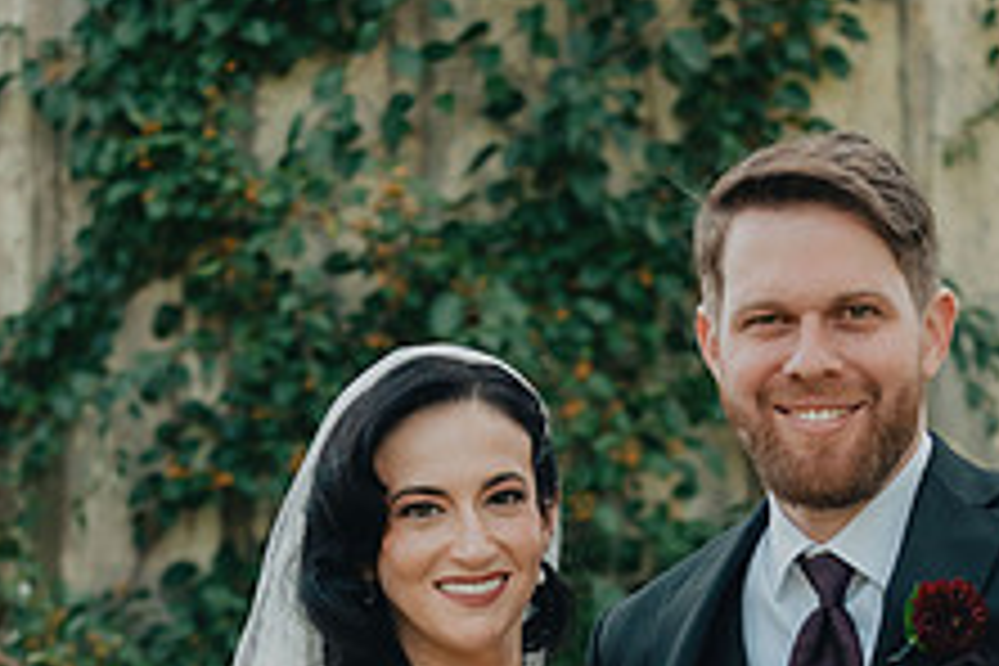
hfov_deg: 13.5
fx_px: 4218
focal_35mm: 152
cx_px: 621
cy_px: 639
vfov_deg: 9.0
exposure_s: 1/1250
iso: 800
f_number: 4
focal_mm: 75
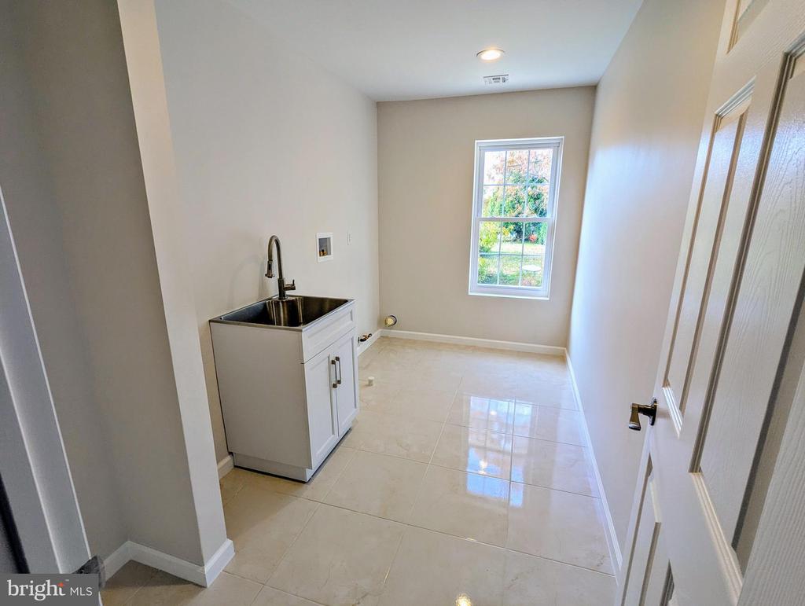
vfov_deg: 78.2
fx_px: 373
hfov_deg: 94.4
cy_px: 303
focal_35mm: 16
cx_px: 402
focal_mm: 2.35
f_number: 2.2
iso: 55
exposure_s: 1/100
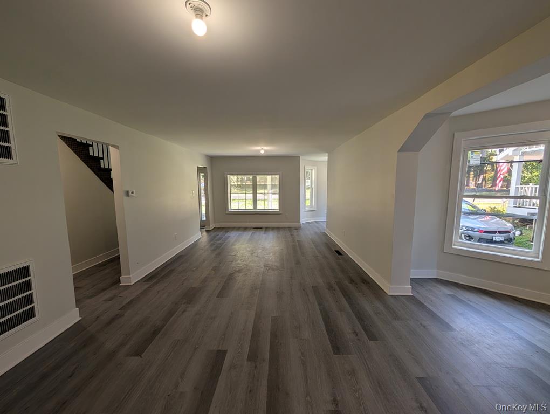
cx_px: 275
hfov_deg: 110.5
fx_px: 191
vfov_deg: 94.6
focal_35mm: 12
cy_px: 207
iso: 58
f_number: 1.7
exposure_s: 1/158
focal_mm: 2.02
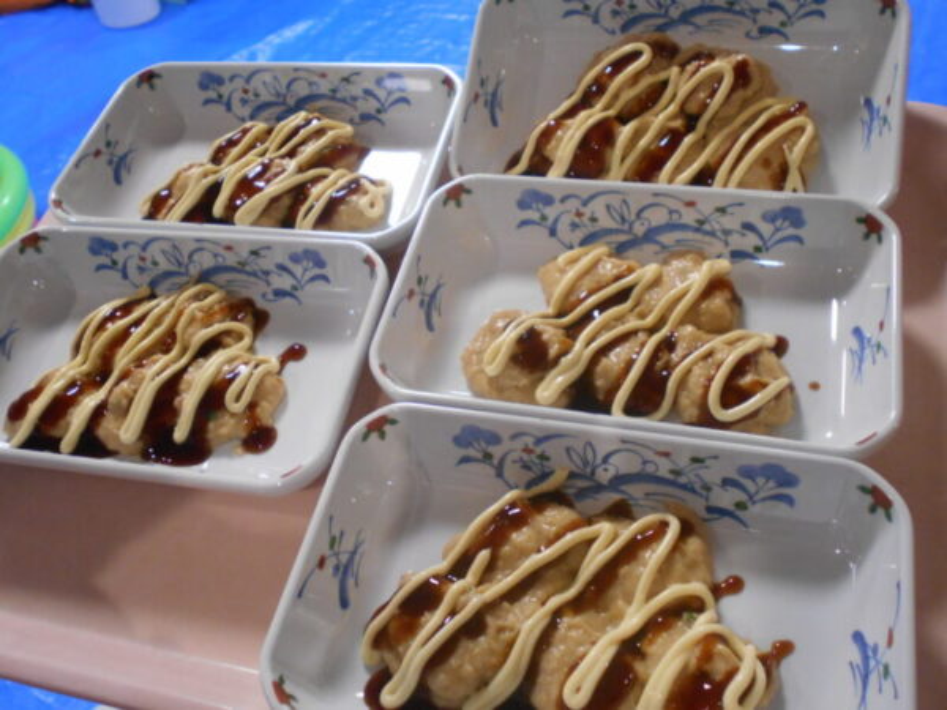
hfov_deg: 54.0
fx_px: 930
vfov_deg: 41.8
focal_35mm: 34
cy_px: 355
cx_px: 474
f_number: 3.6
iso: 360
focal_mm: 5.8
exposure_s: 1/30
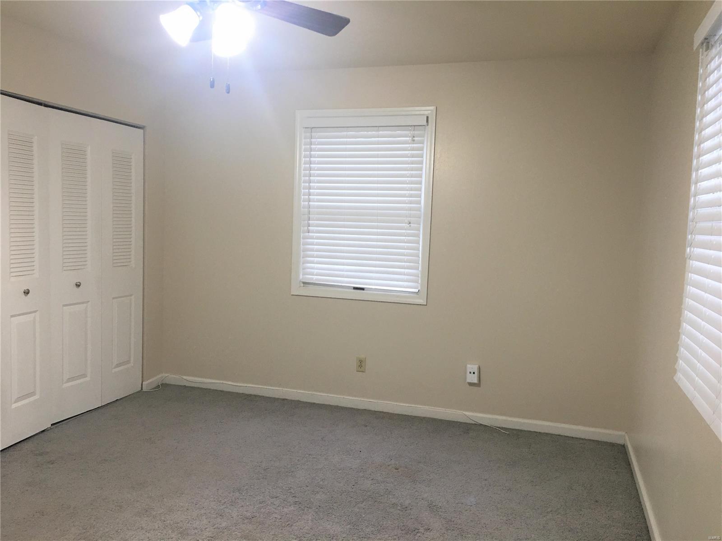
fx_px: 605
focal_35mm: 29
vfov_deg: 48.2
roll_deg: -2.5
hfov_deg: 61.7
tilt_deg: -2.1
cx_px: 361
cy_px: 270
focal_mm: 4.15
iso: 64
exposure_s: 1/17
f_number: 2.2
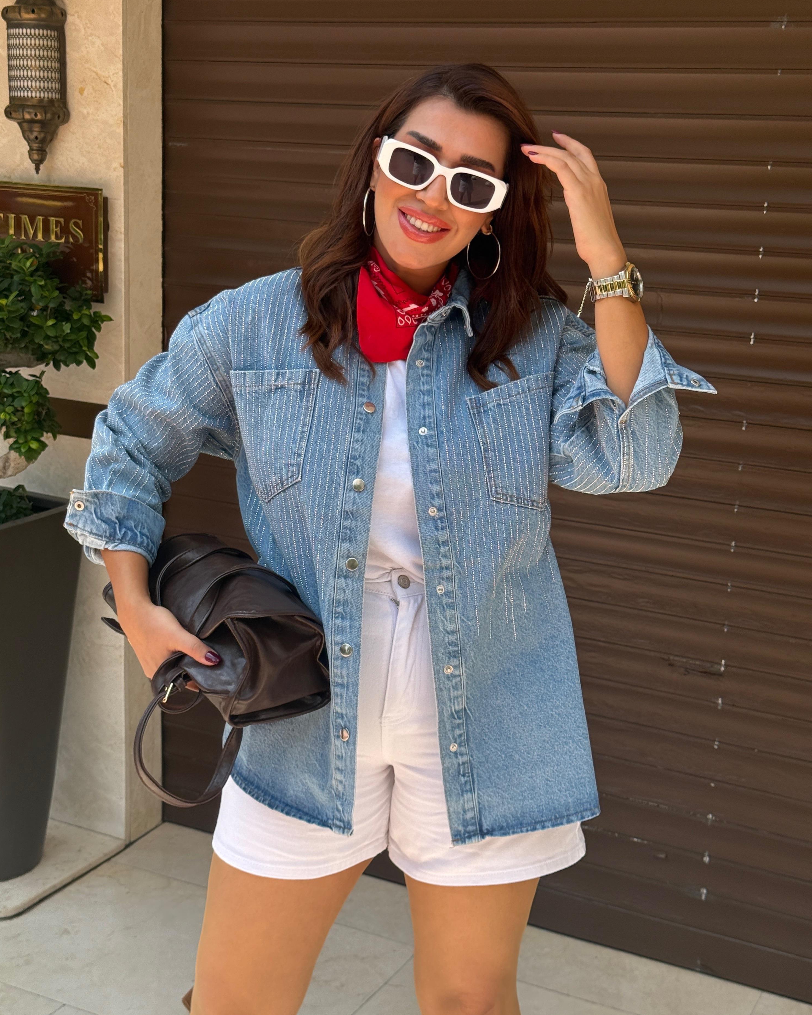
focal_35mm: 51
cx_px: 399
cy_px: 484
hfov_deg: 29.7
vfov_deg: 36.6
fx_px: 1532
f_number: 1.78
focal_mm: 6.76
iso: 80
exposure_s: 1/2273
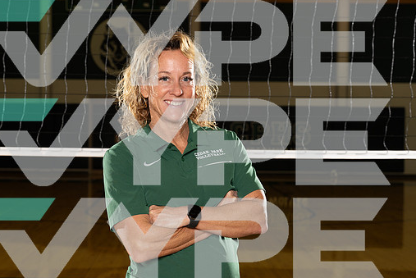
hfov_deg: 31.4
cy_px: 142
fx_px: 740
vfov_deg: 21.3
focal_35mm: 64
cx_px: 181
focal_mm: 56
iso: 800
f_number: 5.6
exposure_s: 1/250
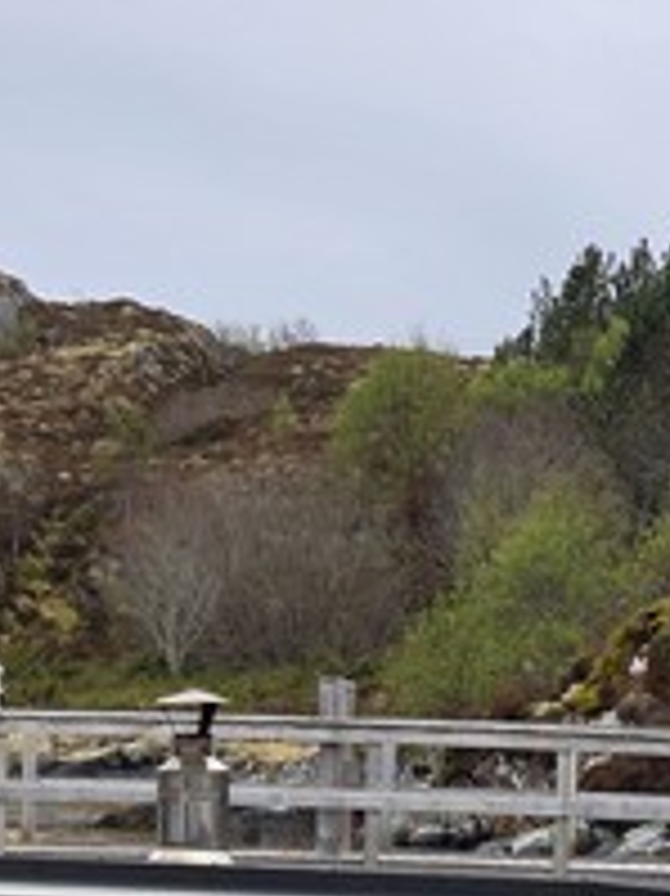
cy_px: 1130
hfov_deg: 7.1
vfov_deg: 9.4
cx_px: 499
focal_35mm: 208
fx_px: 5374
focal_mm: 7.9
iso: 50
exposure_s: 1/483
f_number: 2.4
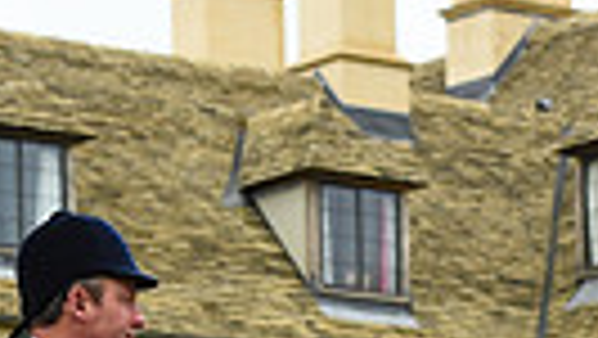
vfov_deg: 3.7
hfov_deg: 6.7
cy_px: 861
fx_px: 5077
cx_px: 526
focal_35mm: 320
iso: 1800
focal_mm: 70
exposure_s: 1/1250
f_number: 5.6
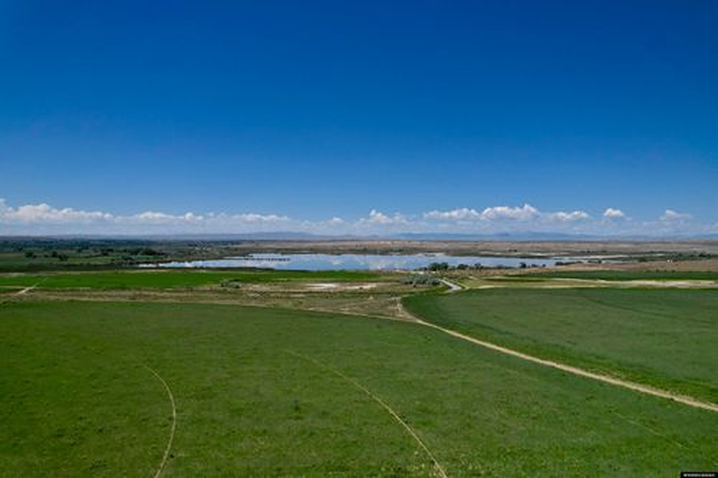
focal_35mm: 22
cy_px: 239
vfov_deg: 57.2
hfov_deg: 78.6
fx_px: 439
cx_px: 359
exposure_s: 1/5000
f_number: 2.8
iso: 110
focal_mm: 8.38
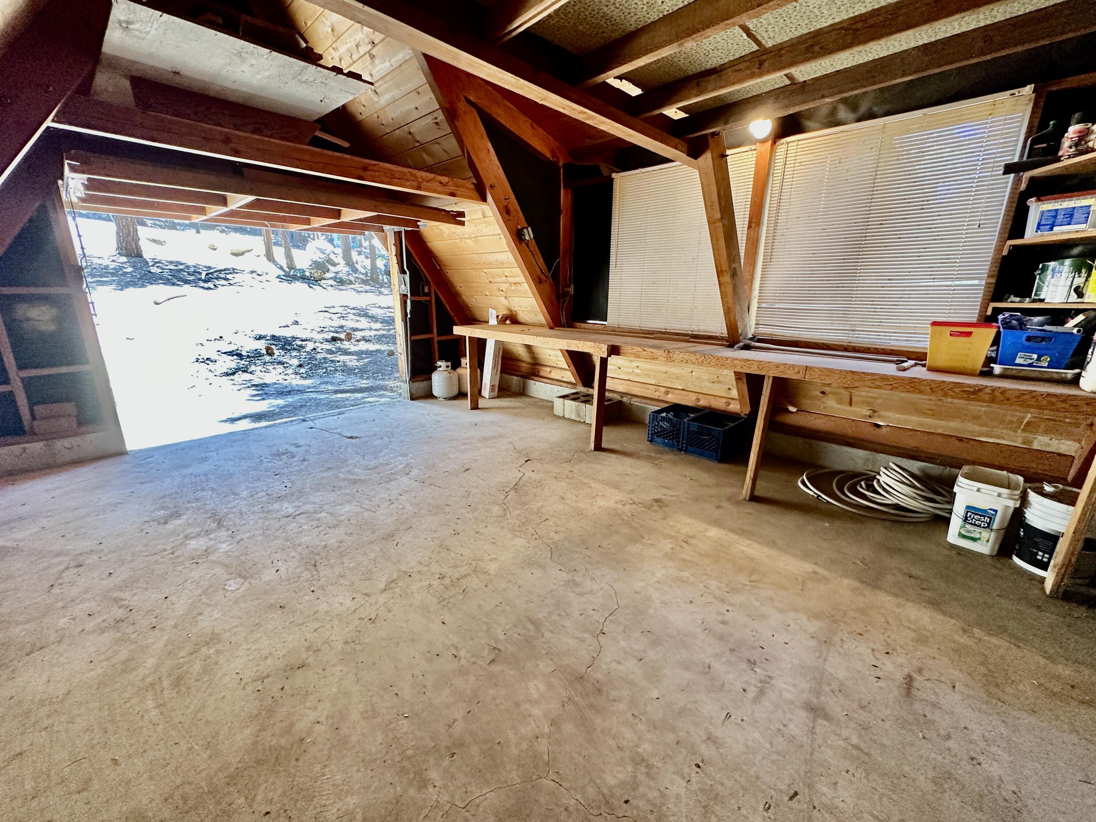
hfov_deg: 102.1
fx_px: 443
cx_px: 548
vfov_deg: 85.7
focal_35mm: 14
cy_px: 411
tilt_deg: -14.6
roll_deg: -0.6
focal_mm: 2.22
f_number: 2.2
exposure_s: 1/99
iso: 250
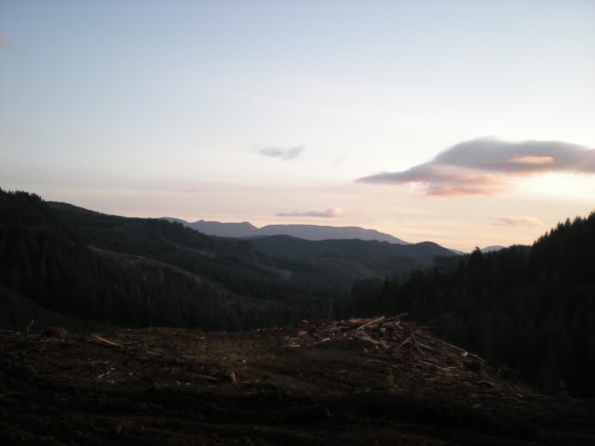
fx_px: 653
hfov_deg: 49.0
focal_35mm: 38
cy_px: 223
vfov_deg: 37.7
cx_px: 298
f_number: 3.1
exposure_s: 1/80.5
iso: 81
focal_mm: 6.3
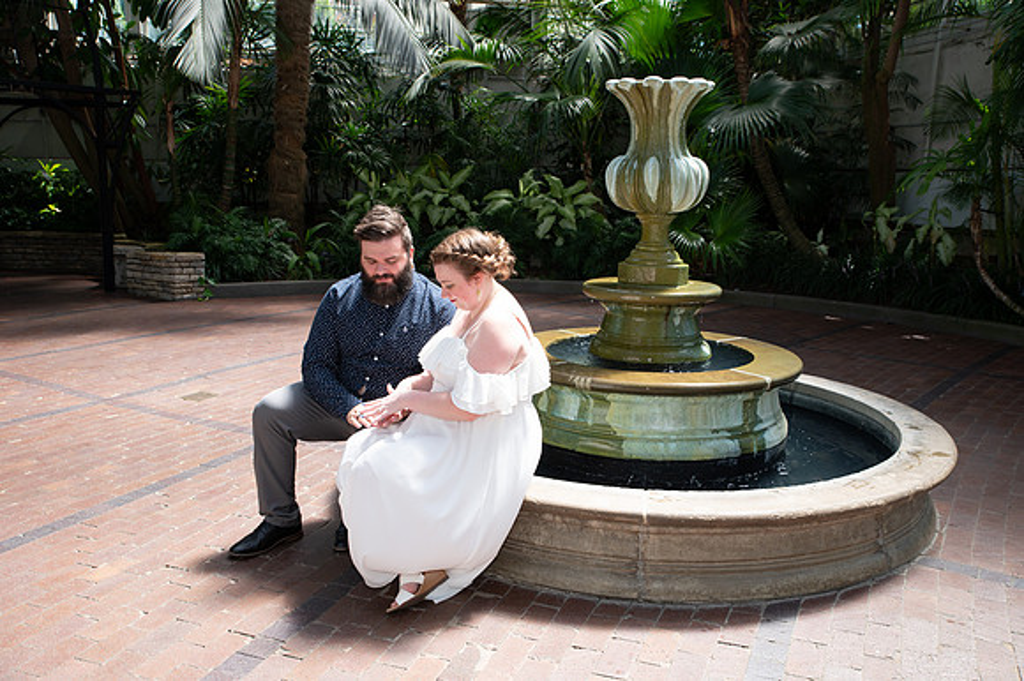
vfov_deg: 41.1
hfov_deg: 58.7
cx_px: 512
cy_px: 340
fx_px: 910
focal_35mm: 32
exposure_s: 1/125
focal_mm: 32
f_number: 4.5
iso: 160
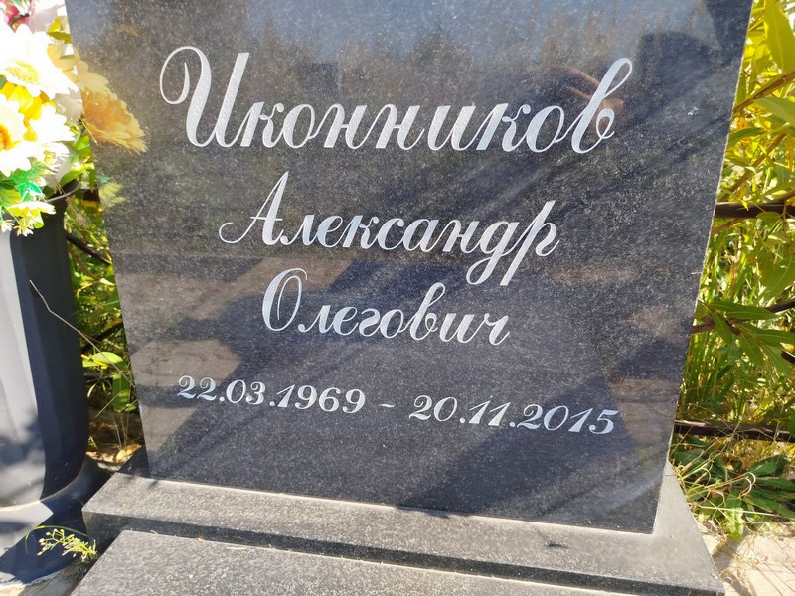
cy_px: 298
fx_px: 551
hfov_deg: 71.6
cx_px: 398
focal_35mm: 24
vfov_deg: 56.8
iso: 50
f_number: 1.7
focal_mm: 5.31
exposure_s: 1/272
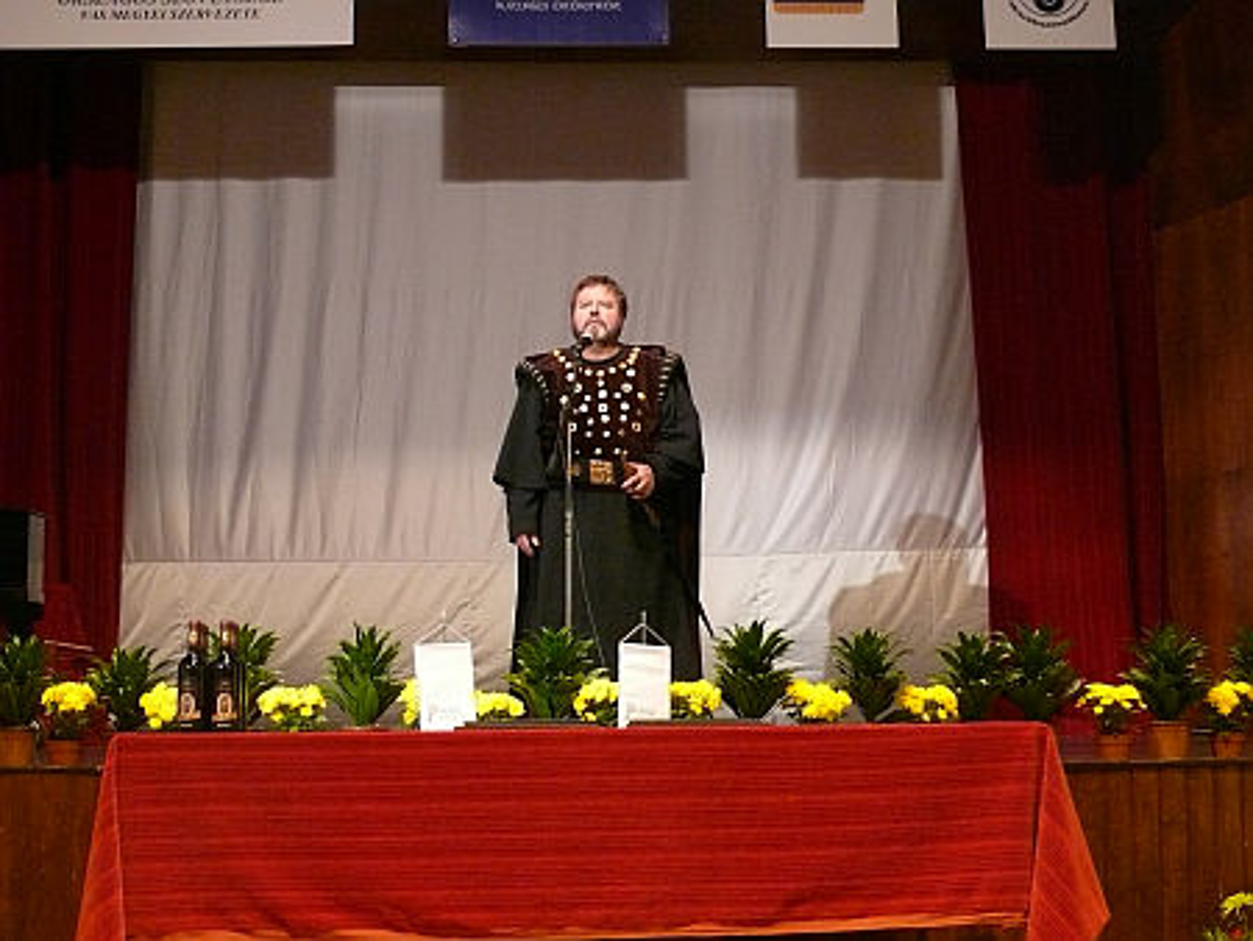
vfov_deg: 24.0
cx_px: 626
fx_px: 2209
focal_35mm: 61
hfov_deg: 31.7
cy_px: 470
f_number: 3.2
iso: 400
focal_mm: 10.2
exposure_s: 1/25
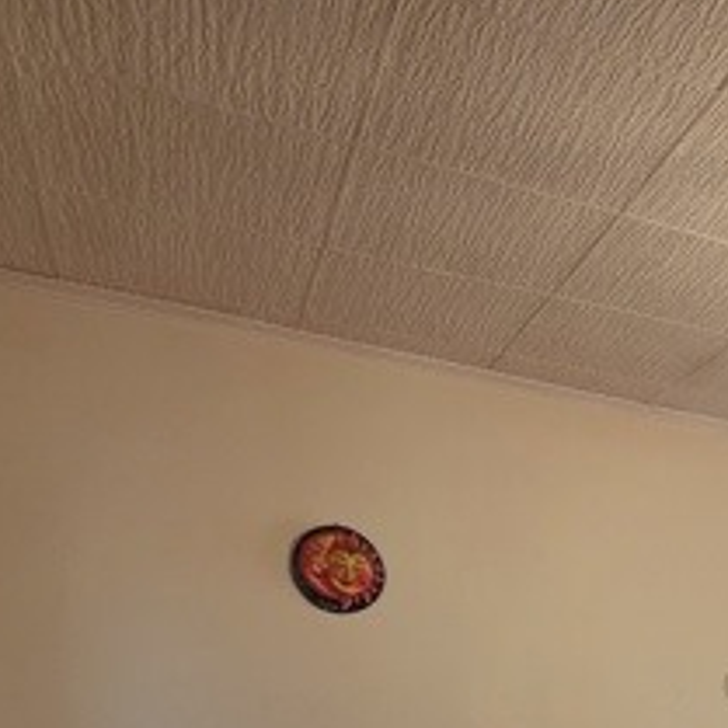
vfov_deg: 31.5
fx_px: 1047
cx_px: 916
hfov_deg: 31.0
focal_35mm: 44
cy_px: 892
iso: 250
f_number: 1.9
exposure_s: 1/50
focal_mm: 2.2
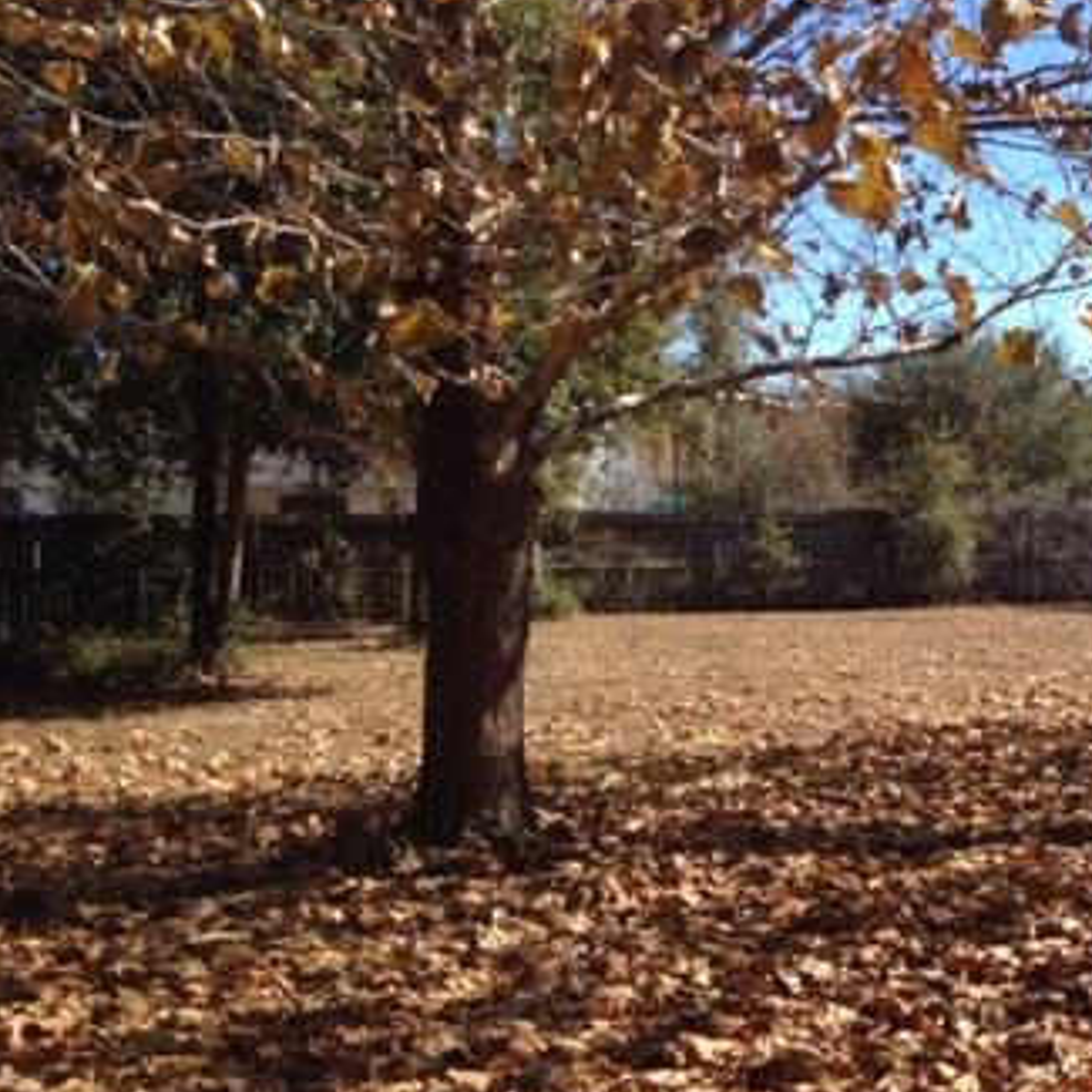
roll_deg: +0.4
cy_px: 702
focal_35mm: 61
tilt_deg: -6.2
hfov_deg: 27.7
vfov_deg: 28.0
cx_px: 847
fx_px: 2177
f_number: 2.4
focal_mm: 4.28
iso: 50
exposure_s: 1/905
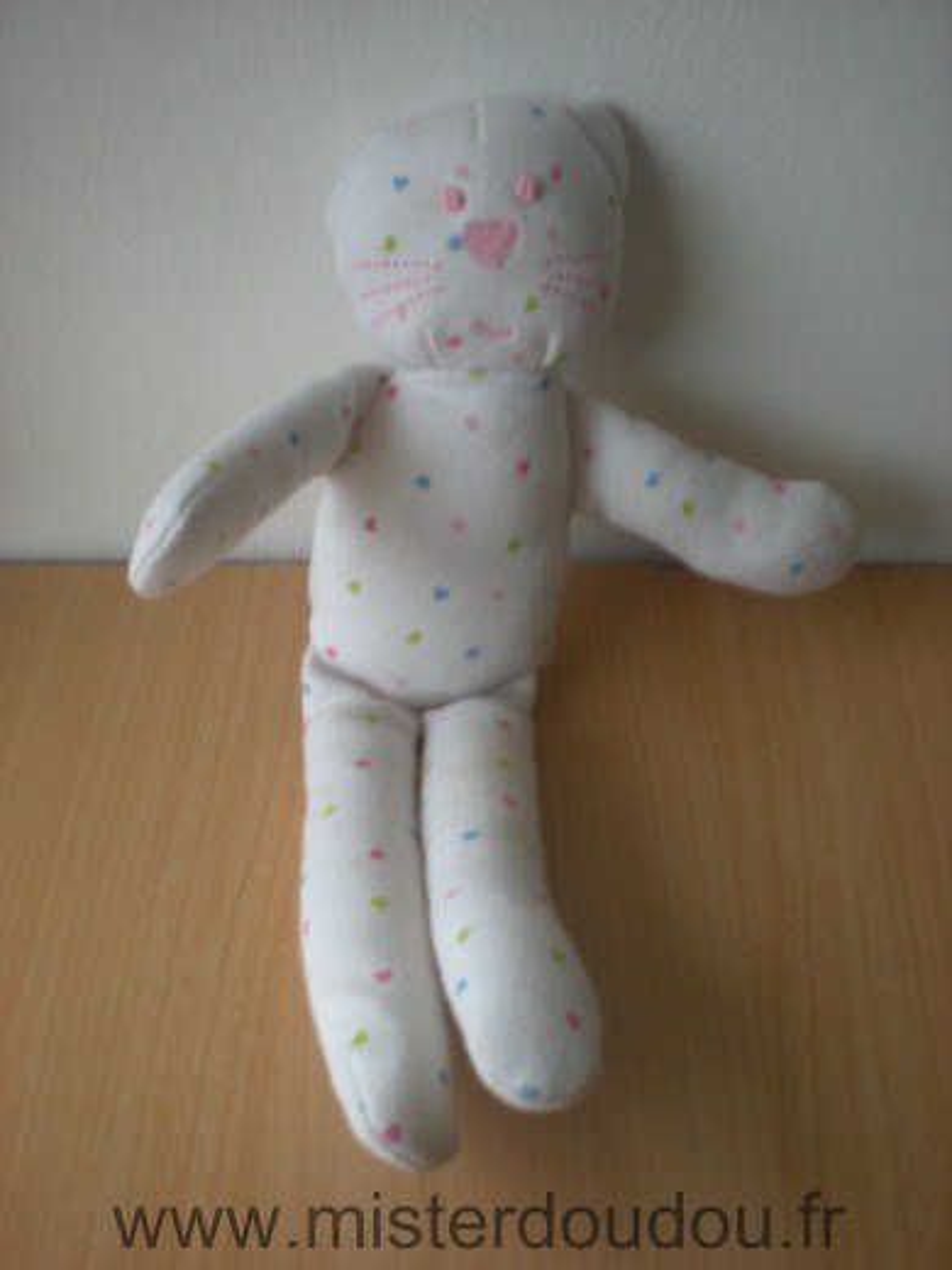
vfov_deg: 49.0
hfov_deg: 37.7
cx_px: 476
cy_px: 635
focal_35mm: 38
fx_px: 1393
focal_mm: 6.3
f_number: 3.1
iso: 207
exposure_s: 1/8
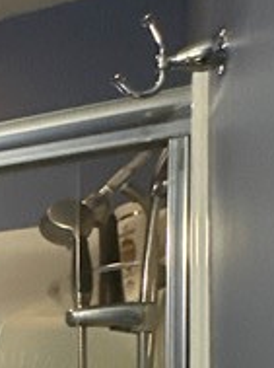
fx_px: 805
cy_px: 446
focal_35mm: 76
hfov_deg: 13.3
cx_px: -414
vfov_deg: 23.4
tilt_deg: +0.7
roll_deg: -0.4
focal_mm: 2.22
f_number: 2.2
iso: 1000
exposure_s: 1/60
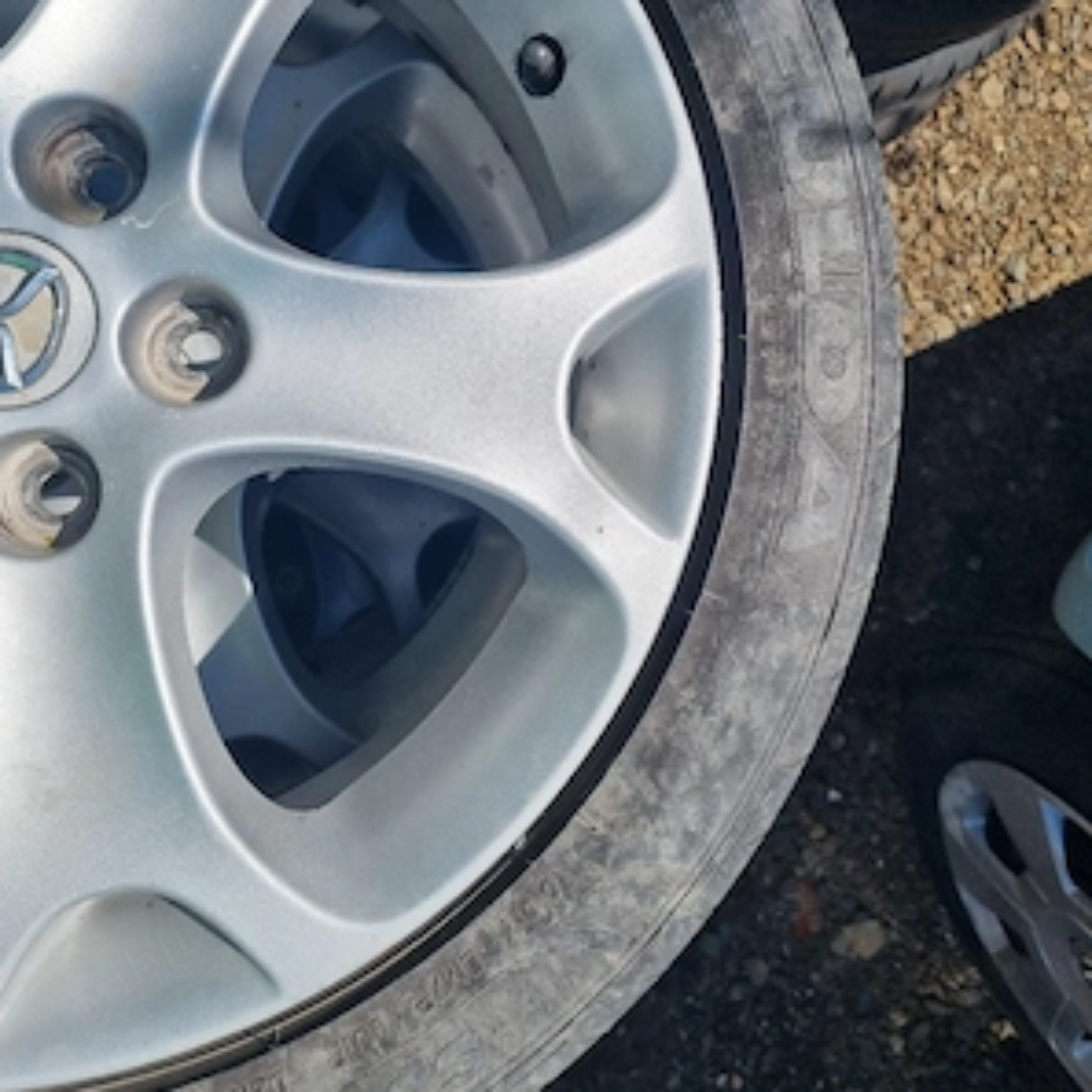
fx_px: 1106
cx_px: 544
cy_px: 408
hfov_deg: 52.5
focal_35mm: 31
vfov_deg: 52.0
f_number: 1.8
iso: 50
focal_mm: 5.4
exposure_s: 1/5000
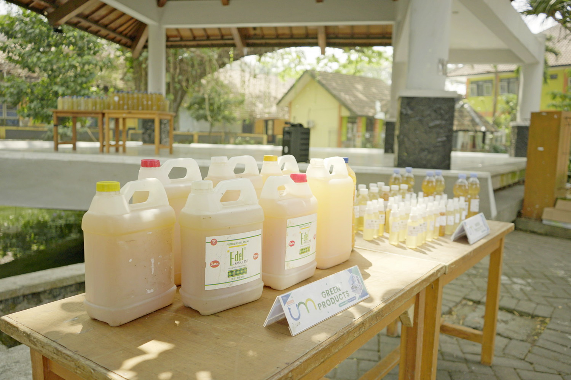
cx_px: 286
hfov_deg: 65.5
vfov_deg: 46.4
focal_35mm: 28
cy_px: 190
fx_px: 444
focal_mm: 28
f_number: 3.5
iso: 1600
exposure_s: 1/640
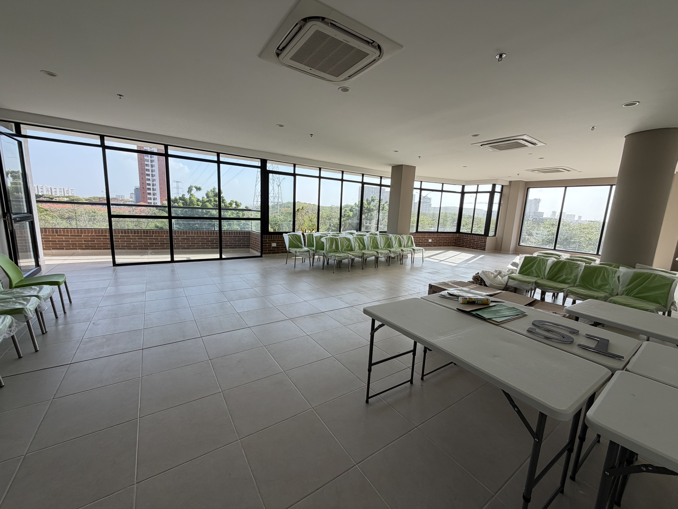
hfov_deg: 102.1
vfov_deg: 85.7
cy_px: 254
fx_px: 274
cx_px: 339
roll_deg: -2.1
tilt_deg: -9.4
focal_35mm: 14
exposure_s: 1/502
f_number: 2.2
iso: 50
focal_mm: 2.22
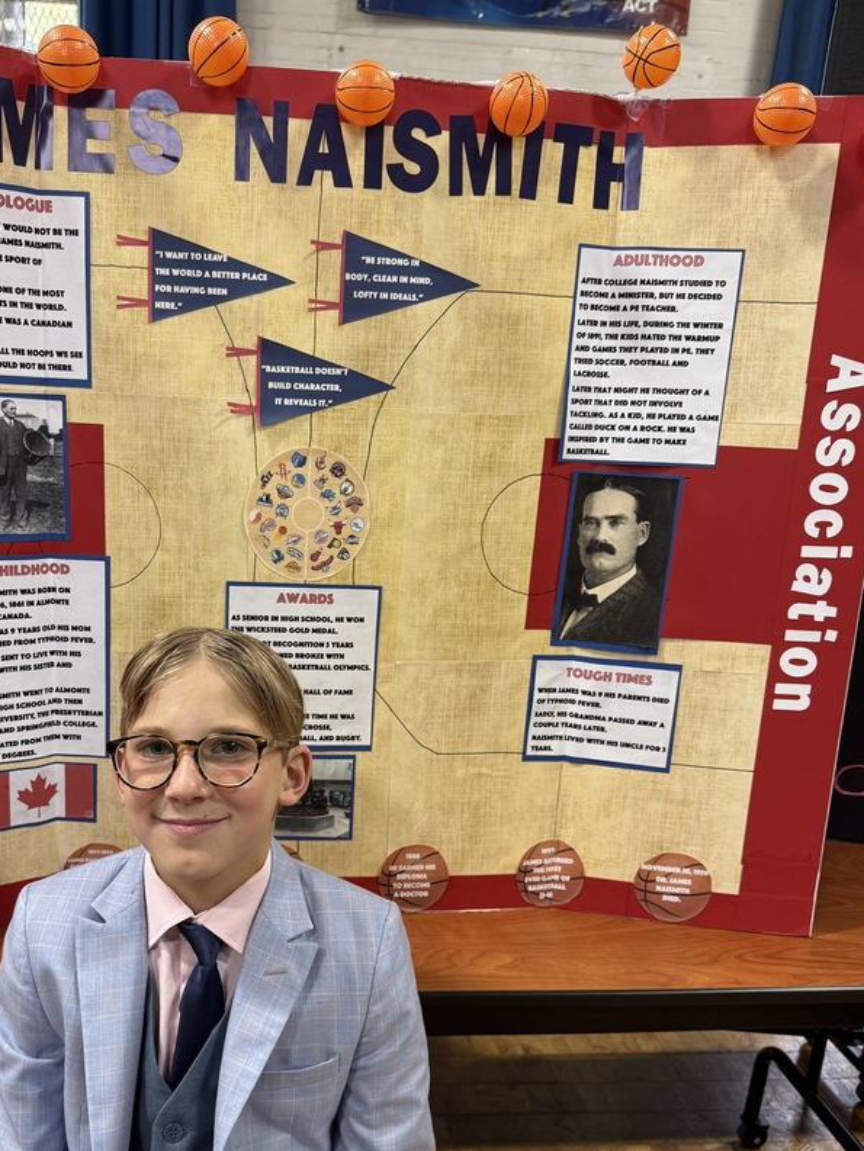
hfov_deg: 45.1
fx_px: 1031
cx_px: 322
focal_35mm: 31
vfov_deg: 58.0
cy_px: 672
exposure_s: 1/60
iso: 200
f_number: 1.78
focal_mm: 6.76
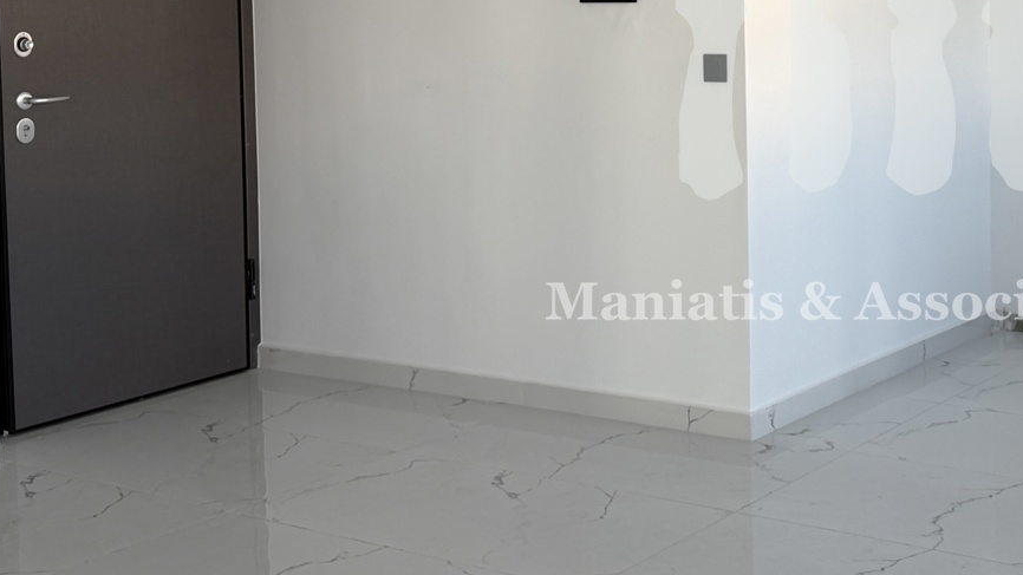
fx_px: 1573
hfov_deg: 34.7
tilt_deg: -1.4
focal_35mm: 58
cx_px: 840
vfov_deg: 20.3
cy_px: 46
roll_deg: +0.7
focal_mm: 6.76
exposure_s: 1/121
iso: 64
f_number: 1.78
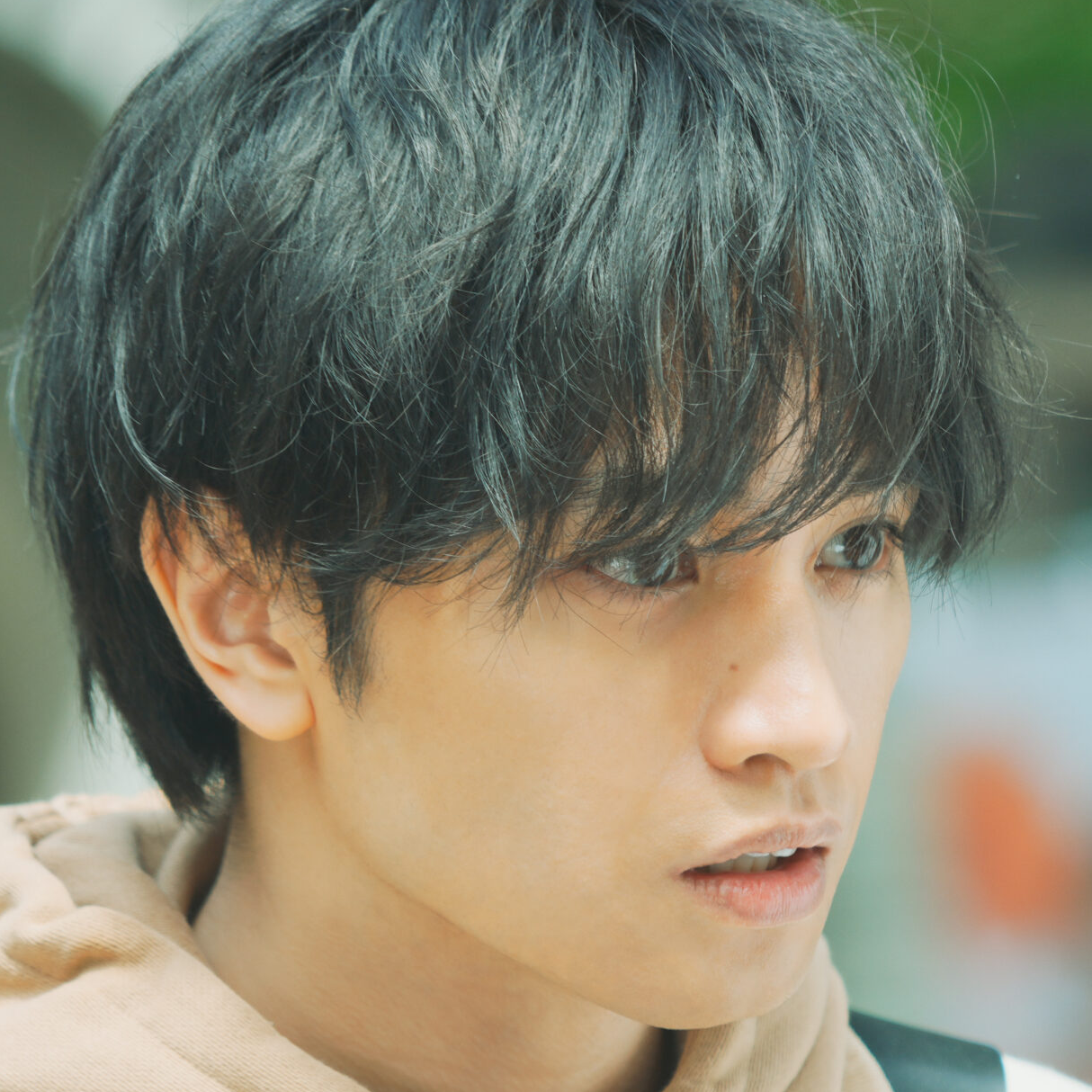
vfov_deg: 4.1
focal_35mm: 430
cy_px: 633
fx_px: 15347
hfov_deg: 4.1
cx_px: 791
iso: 125
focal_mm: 240
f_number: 6.3
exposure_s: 1/200
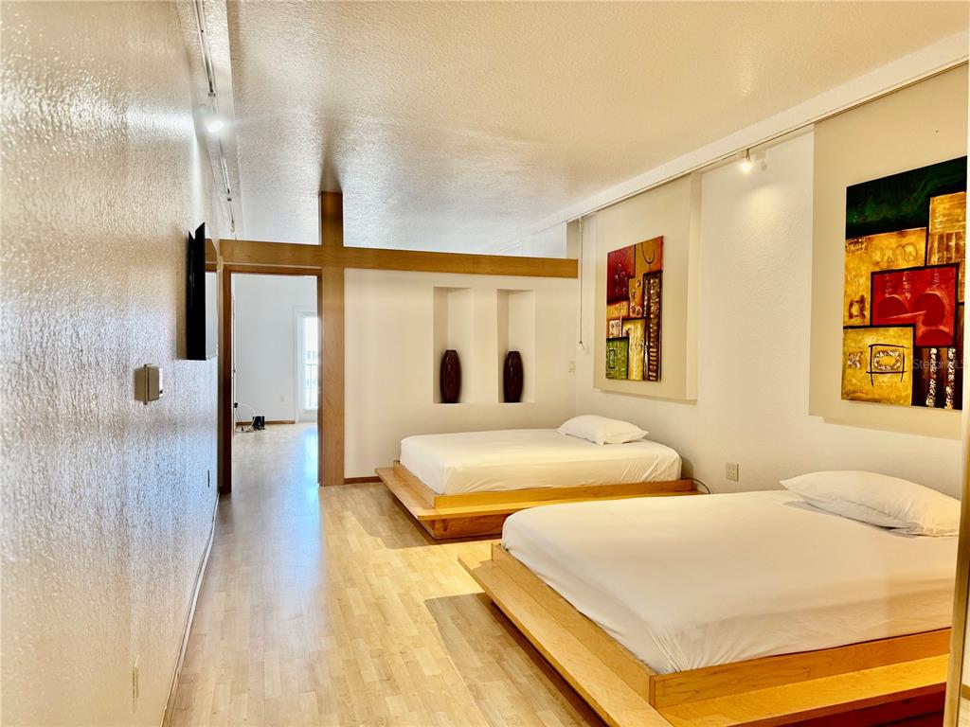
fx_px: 673
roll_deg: +0.2
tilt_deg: -1.4
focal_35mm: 24
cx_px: 485
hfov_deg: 71.6
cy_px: 364
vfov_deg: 56.8
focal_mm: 6.76
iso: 100
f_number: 1.78
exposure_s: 1/60
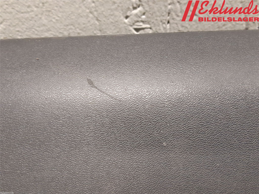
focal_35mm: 26
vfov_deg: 53.1
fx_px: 195
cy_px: 97
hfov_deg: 67.3
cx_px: 130
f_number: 1.7
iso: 200
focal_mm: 3.93
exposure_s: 1/25
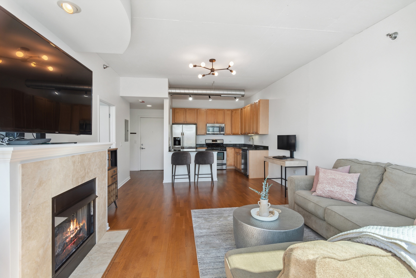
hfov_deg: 93.3
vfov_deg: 70.5
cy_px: 139
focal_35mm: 17
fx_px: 197
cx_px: 208
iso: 250
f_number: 8
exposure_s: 1/80
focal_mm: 17
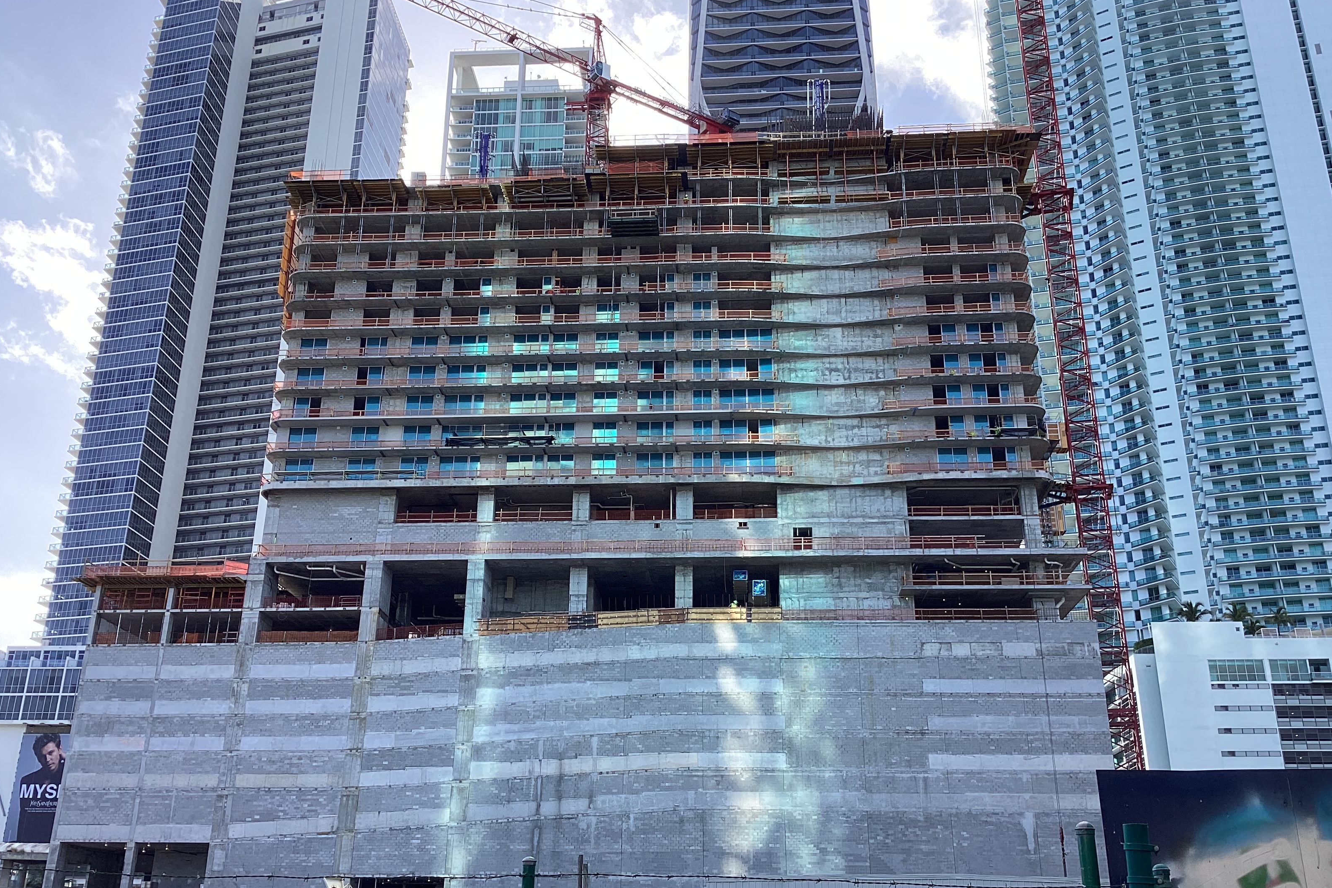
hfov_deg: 57.2
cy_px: 467
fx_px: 1221
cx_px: 652
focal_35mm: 33
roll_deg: -0.1
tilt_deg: +20.8
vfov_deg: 40.0
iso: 25
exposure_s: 1/401
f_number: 2.4
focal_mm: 3.3
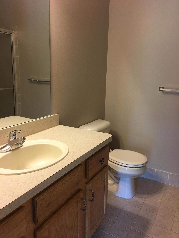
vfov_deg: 61.7
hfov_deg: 48.2
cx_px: 90
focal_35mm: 29
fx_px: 200
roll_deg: -1.4
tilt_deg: -12.9
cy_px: 119
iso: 40
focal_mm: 4.15
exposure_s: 1/15
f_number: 2.2
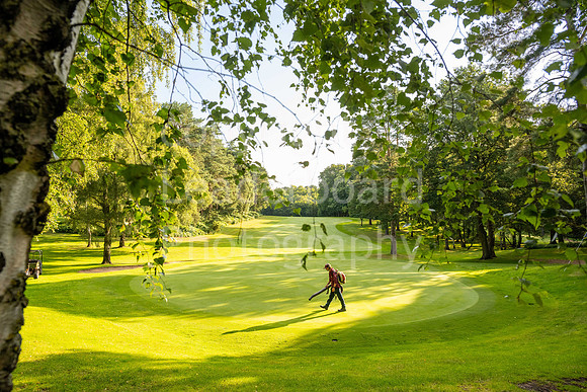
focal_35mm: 24
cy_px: 196
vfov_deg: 53.2
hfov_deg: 73.7
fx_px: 391
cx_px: 294
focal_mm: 24
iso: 500
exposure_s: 1/640
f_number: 5.6
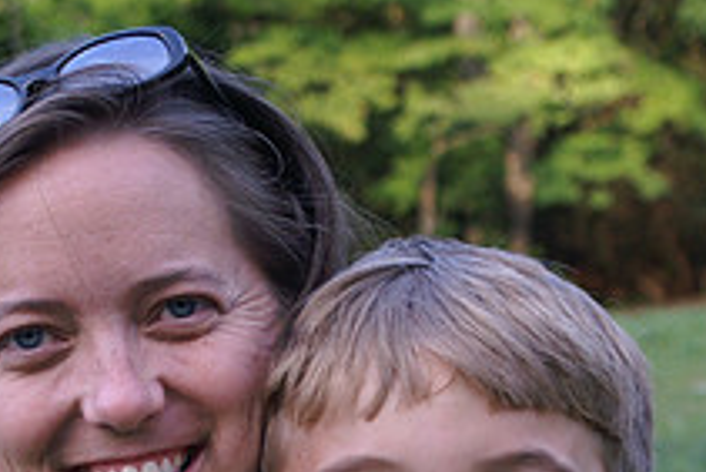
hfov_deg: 11.1
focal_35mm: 185
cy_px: 532
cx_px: 278
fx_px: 3638
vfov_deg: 7.4
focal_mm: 45
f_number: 5.6
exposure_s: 1/100
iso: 320
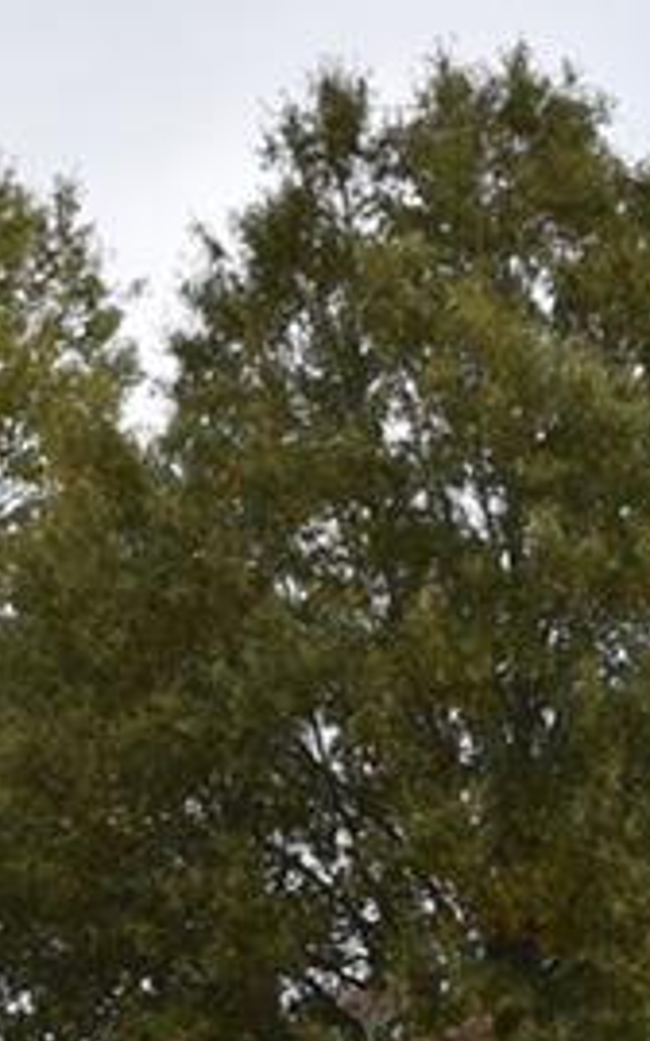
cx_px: 491
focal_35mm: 151
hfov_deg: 8.7
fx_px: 4282
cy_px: 917
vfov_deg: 13.7
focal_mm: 26
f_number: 9
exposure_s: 1/200
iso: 100
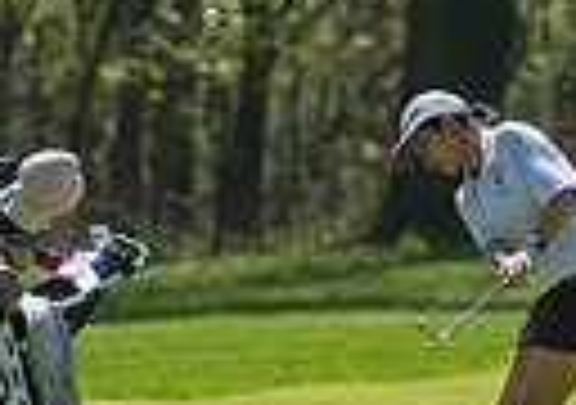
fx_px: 15671
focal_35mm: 963
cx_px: 144
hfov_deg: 2.1
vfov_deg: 1.5
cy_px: 196
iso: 100
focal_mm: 185
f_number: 3.5
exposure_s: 1/1250
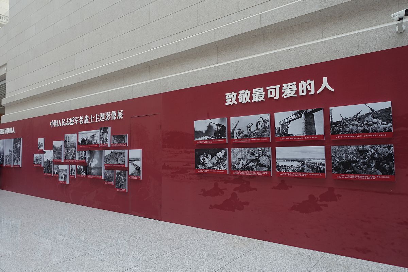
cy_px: 136
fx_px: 272
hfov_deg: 73.7
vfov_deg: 53.1
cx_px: 204
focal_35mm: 24
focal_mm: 8.8
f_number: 2.8
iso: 125
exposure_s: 1/50
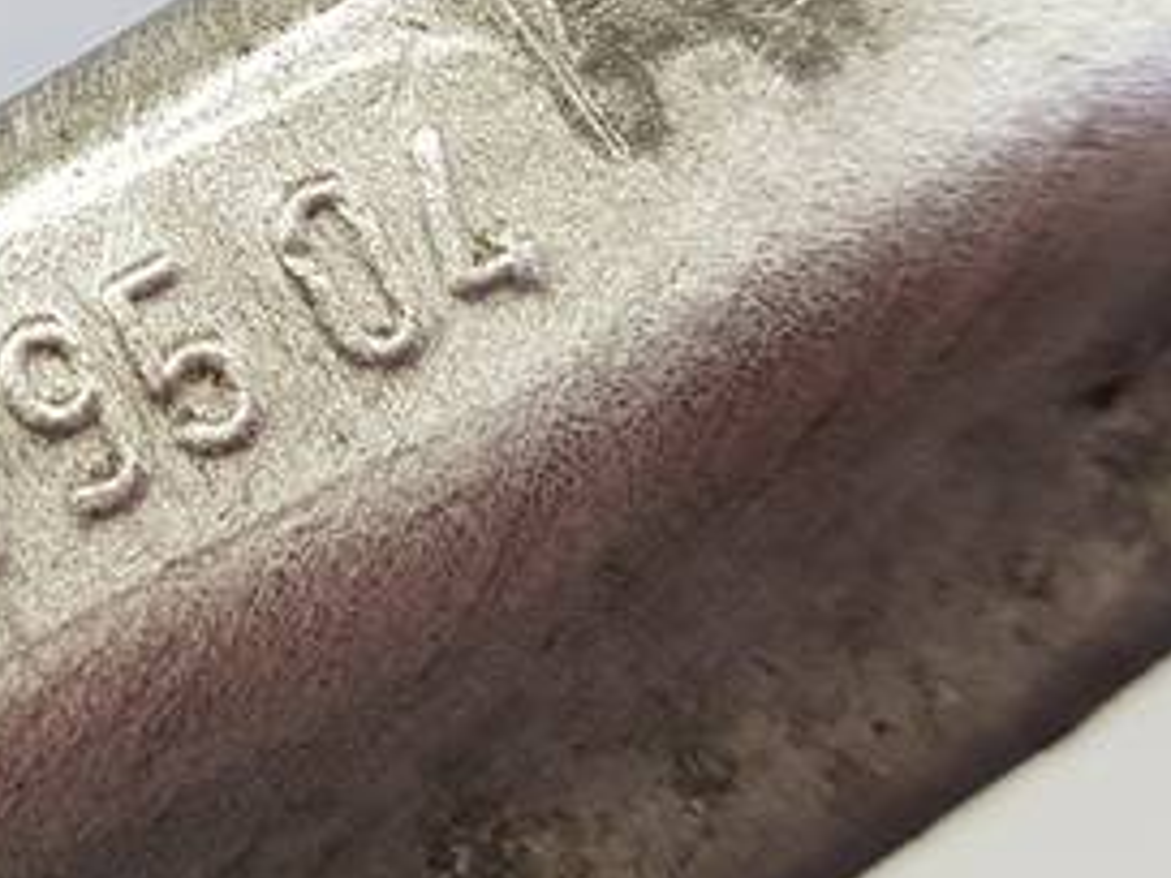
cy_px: 26
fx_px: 3315
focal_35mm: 98
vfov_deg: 14.9
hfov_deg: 18.7
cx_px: -336
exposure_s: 1/120
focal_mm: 4.2
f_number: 1.7
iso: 40
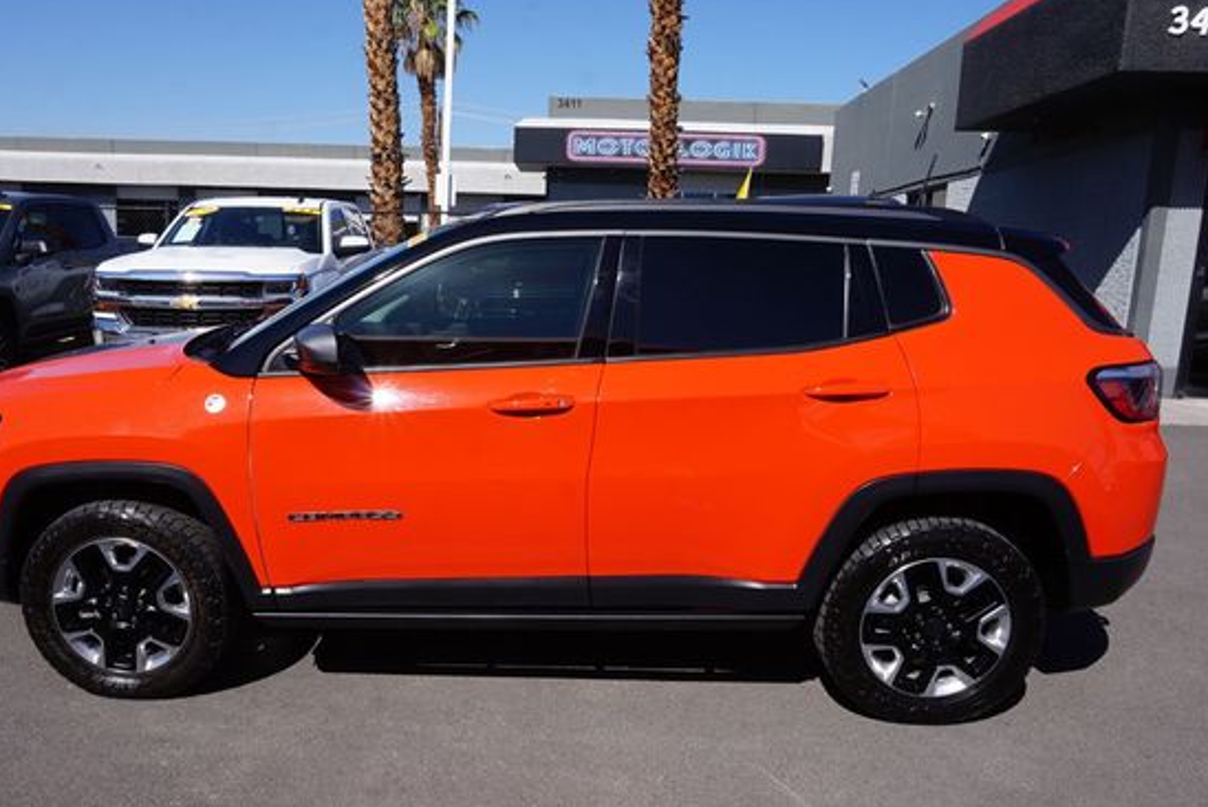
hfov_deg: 65.2
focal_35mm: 28
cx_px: 522
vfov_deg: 46.4
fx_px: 940
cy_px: 454
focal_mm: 16
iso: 100
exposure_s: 1/100
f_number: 14
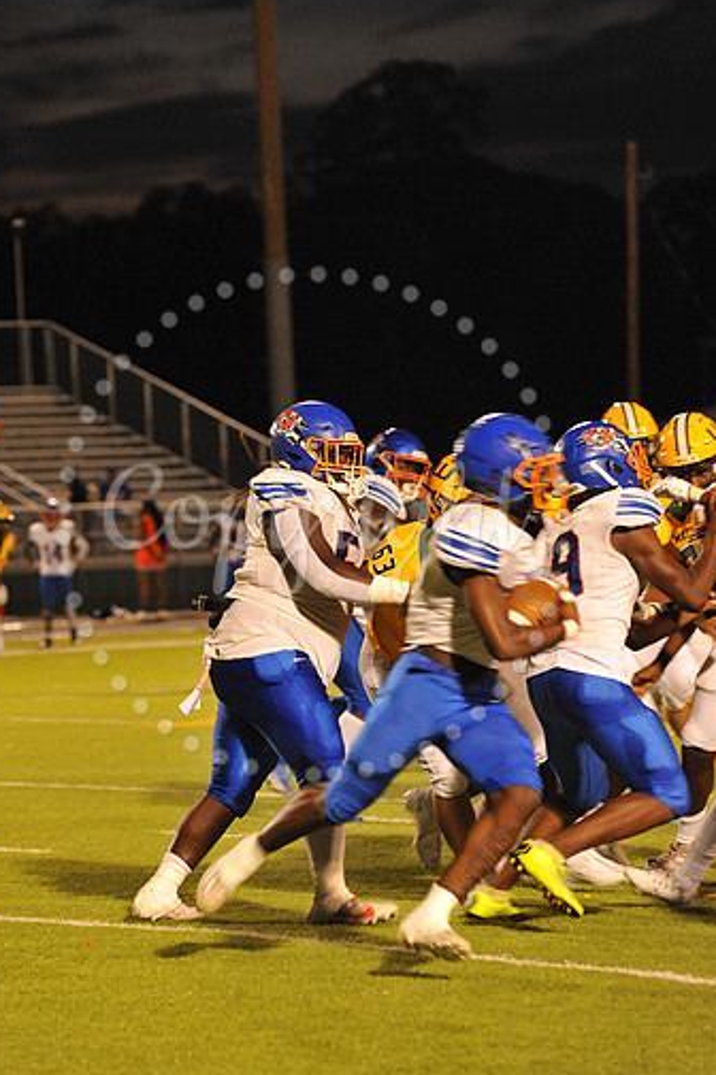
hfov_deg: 7.7
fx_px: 5317
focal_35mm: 178
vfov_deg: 11.6
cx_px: 313
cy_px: 522
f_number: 4.5
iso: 3200
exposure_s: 1/160
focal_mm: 155
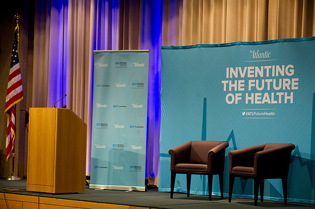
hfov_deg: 20.8
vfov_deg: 13.9
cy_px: 104
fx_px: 857
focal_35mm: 98
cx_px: 158
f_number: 5
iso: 2500
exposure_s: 1/100
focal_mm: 98
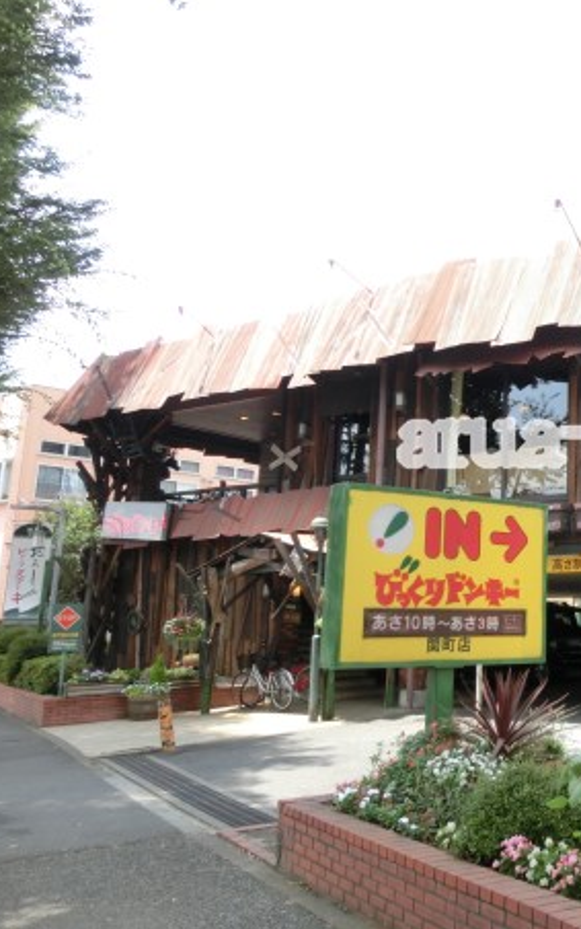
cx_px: 643
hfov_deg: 31.3
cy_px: 438
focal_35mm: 36
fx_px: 911
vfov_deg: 54.0
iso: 80
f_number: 3
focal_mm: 4.24
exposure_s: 1/250
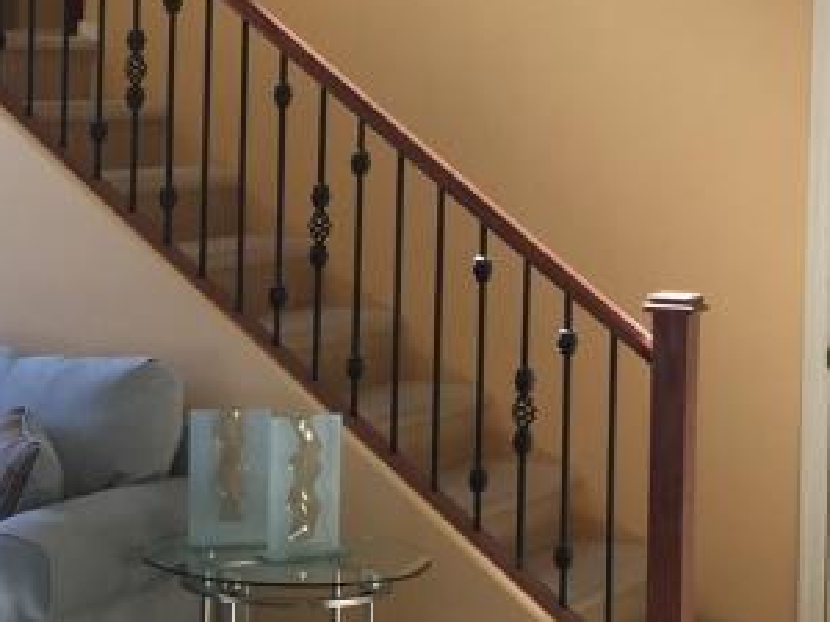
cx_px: -113
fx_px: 2374
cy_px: 249
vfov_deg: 14.9
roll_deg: -0.8
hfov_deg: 18.9
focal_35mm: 99
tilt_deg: -4.5
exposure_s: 1/120
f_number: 2.2
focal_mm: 4.15
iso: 50
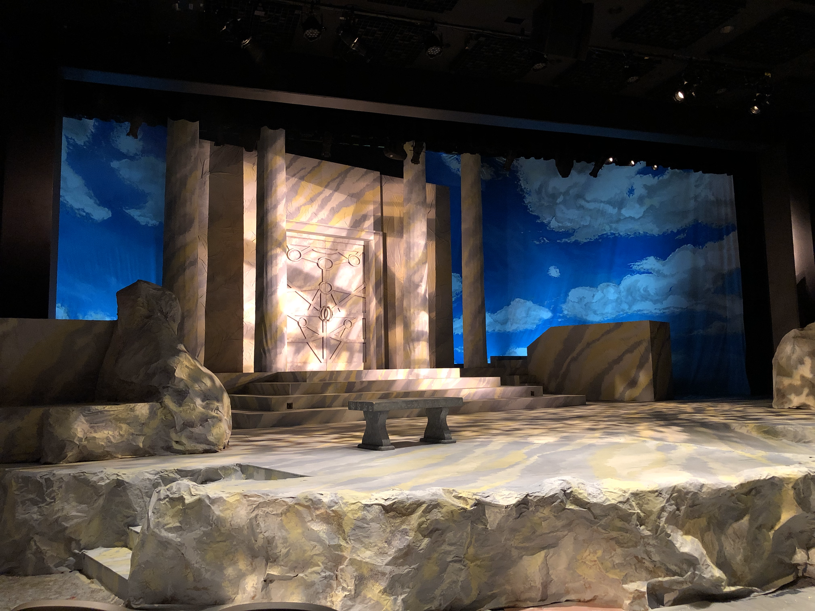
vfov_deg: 49.7
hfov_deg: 63.4
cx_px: 408
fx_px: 659
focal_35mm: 28
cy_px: 306
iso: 100
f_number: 1.8
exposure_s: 1/13
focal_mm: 3.99
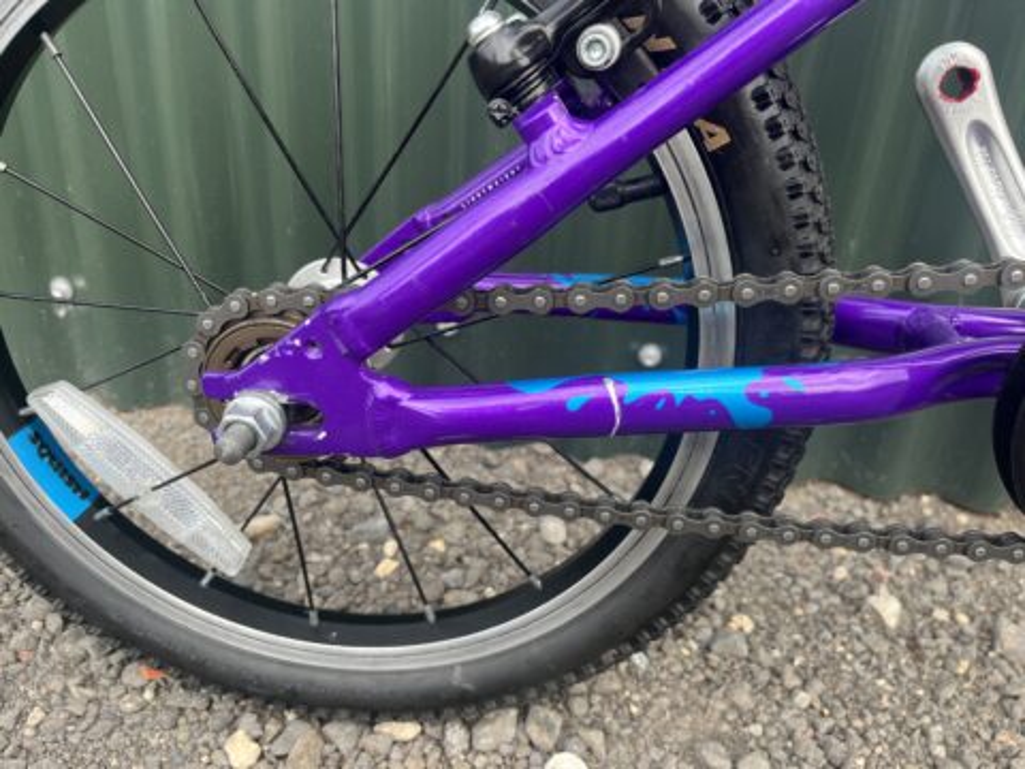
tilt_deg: -26.7
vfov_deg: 53.1
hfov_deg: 67.3
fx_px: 770
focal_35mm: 26
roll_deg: -2.7
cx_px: 512
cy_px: 384
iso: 50
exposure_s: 1/384
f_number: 1.6
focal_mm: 5.1
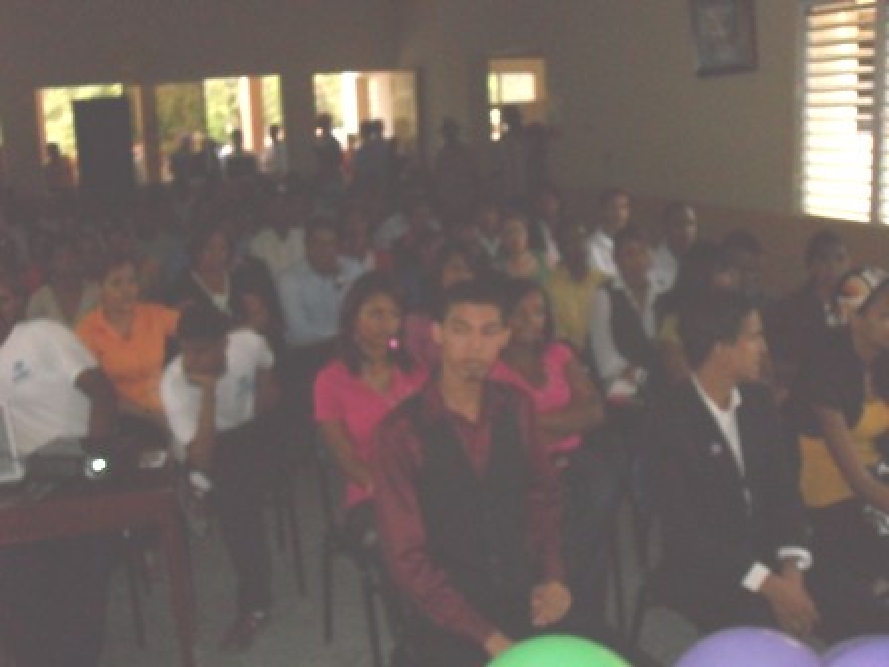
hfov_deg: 46.8
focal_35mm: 40
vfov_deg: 36.0
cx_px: 444
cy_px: 334
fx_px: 1027
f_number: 10
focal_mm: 7
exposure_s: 1/45
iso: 400
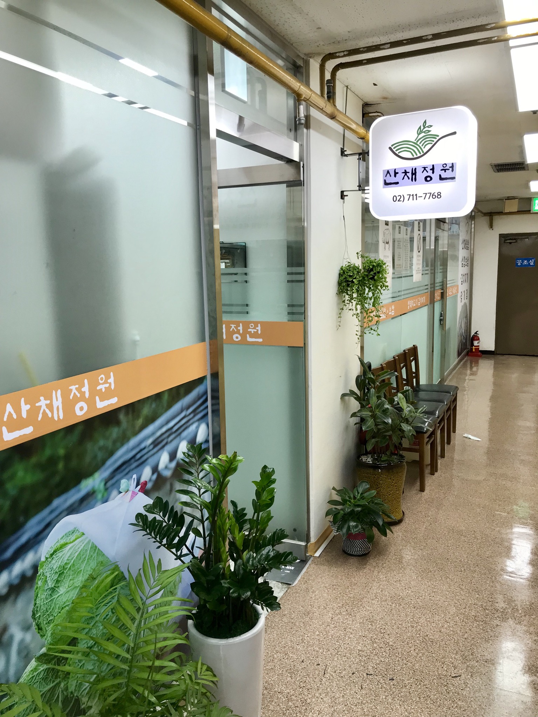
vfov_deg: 63.4
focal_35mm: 28
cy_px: 358
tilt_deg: -7.7
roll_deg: +1.3
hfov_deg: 49.7
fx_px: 580
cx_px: 269
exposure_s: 1/60
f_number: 1.8
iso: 32
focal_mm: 3.99
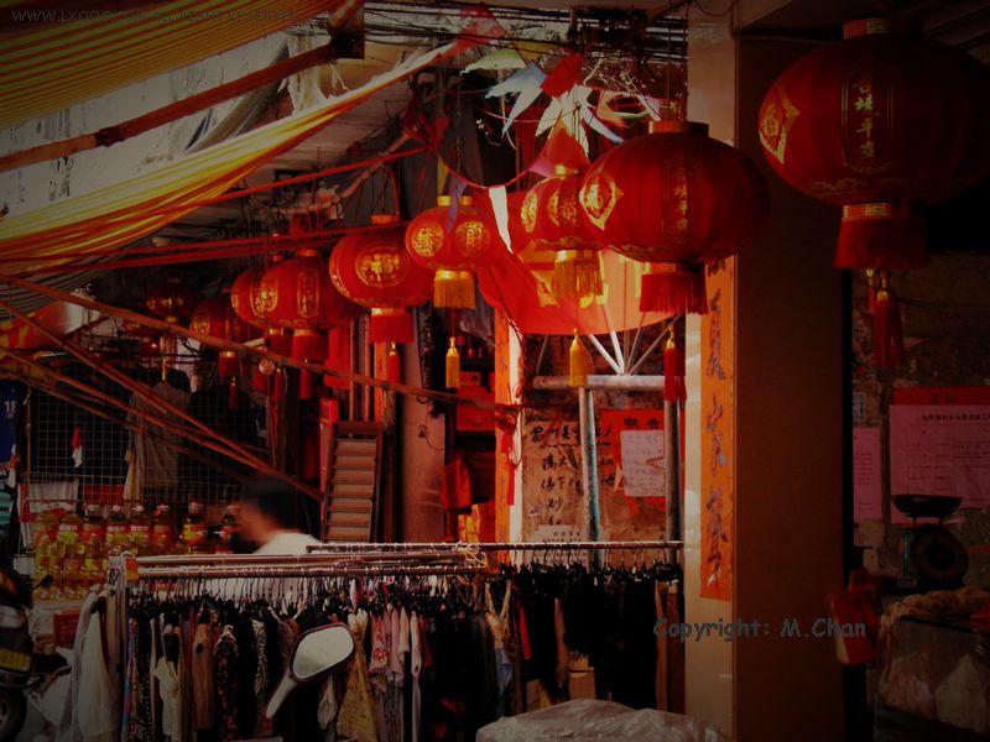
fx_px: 2402
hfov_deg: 23.3
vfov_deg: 17.6
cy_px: 371
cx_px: 495
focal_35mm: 84
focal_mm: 15.2
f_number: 3.9
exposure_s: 1/15
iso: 200
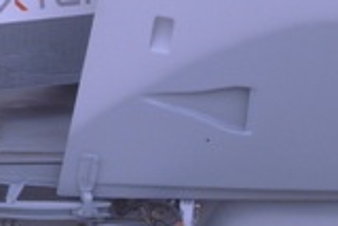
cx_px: -182
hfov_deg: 12.9
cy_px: -51
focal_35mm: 150
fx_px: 1410
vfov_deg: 9.0
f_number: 5.5
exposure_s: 1/125
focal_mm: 6
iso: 80
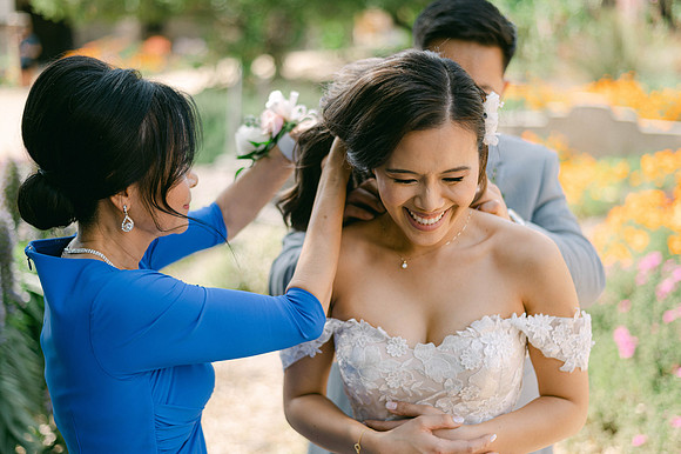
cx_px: 340
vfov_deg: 27.0
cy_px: 227
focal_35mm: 50
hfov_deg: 39.6
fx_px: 945
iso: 100
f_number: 2
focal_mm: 50
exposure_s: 1/1250
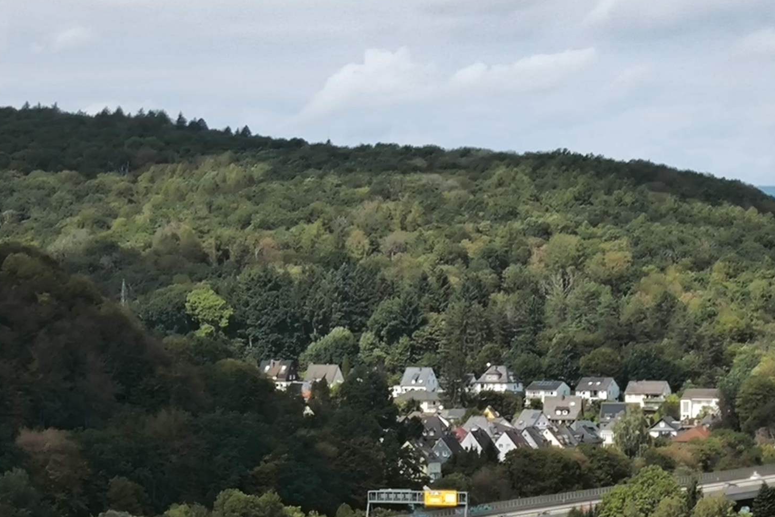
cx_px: 516
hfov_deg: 9.8
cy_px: 689
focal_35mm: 209
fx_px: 4499
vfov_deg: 6.5
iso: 50
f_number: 1.9
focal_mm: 7.1
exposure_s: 1/823
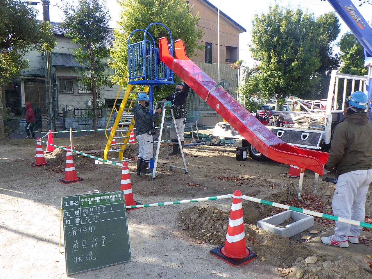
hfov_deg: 63.4
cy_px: 140
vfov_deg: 49.7
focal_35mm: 28
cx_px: 186
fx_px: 301
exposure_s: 1/200
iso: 125
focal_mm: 5
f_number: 4.2
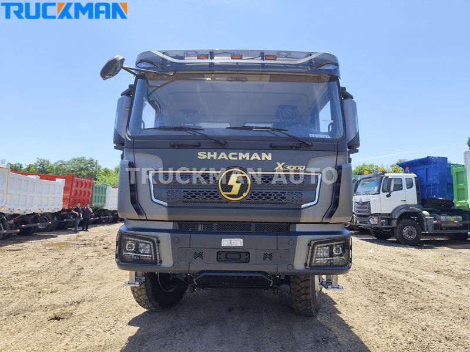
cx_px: 235
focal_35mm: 23
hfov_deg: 73.9
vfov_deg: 58.9
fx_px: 312
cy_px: 176
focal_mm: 6.14
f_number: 1.65
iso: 50
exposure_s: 1/612
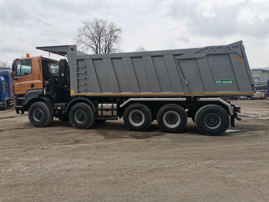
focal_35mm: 26
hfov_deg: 67.3
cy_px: 101
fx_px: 202
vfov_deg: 53.1
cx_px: 134
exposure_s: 1/683
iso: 50
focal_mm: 4.75
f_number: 1.8
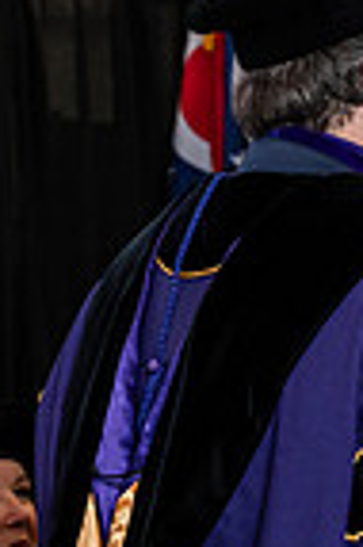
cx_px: 508
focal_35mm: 284
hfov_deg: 4.8
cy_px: 361
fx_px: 4306
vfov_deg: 7.3
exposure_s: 1/200
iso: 1250
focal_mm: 70
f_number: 5
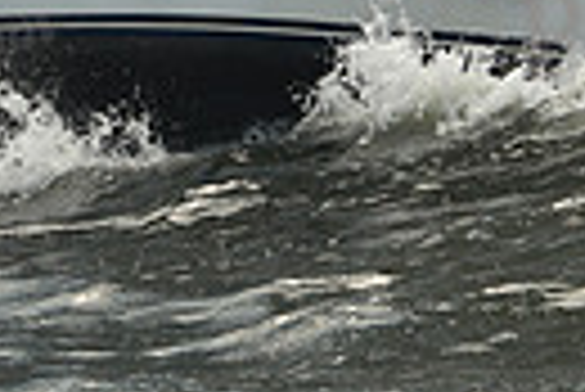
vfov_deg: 4.4
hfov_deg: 6.6
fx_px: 5076
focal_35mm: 312
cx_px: 288
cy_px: -205
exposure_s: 1/800
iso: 250
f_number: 10
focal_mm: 70
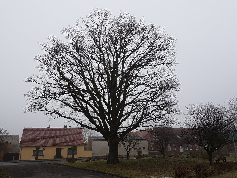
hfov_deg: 67.3
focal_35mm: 26
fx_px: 178
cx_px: 118
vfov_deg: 53.1
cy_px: 89
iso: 40
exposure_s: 1/253
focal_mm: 4.2
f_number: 1.7
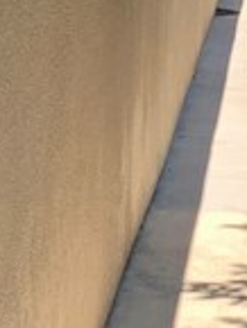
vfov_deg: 10.7
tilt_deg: -6.1
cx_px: 338
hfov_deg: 8.0
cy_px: 20
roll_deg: -1.4
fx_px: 1748
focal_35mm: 184
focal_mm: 4.25
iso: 25
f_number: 1.8
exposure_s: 1/337
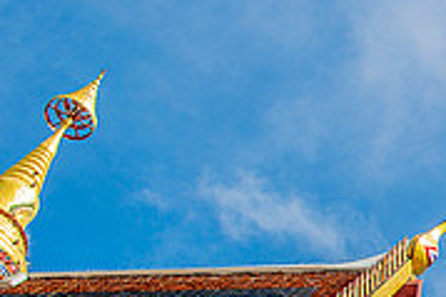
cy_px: 275
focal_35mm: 165
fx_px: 2042
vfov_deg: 8.3
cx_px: 695
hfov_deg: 11.8
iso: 100
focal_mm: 34
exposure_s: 1/100
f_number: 8
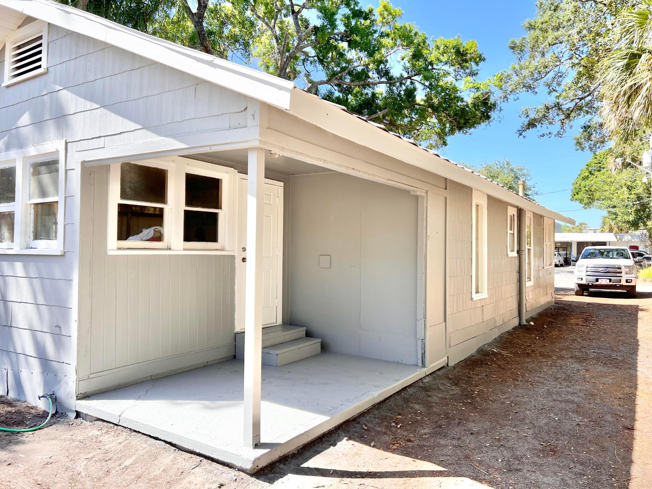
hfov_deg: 67.3
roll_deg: -0.9
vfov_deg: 53.1
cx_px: 326
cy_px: 244
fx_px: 490
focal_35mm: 26
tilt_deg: +0.4
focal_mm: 5.7
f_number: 1.5
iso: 50
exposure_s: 1/1361
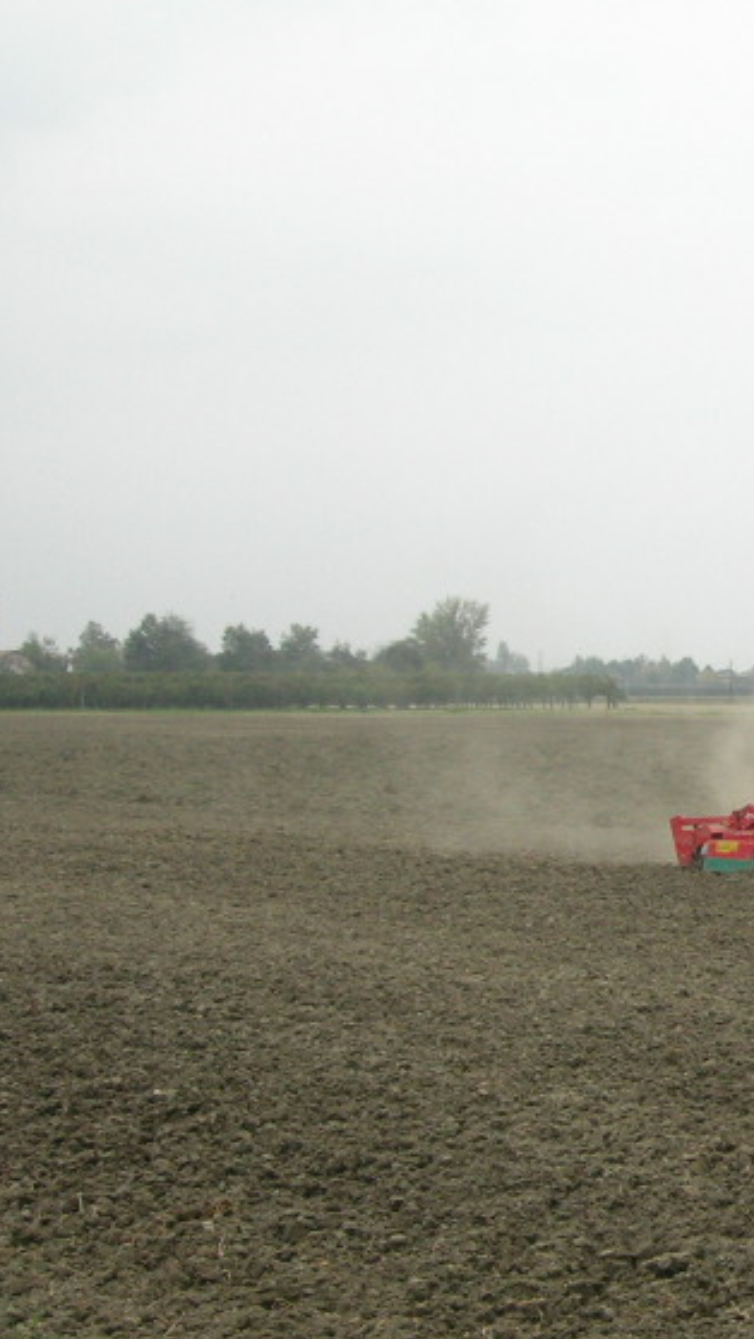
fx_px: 2700
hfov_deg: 14.8
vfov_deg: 27.8
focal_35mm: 76
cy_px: 792
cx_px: 1107
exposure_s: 1/231
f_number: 2.8
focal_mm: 7.8
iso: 100
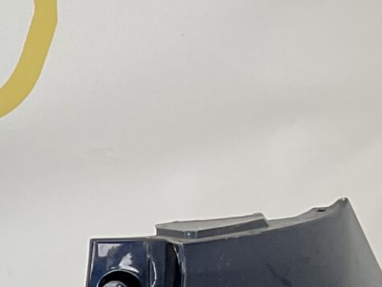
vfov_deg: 9.1
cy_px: 465
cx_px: -518
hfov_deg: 10.8
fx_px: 1733
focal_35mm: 157
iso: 16
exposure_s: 1/120
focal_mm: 3
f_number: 1.8
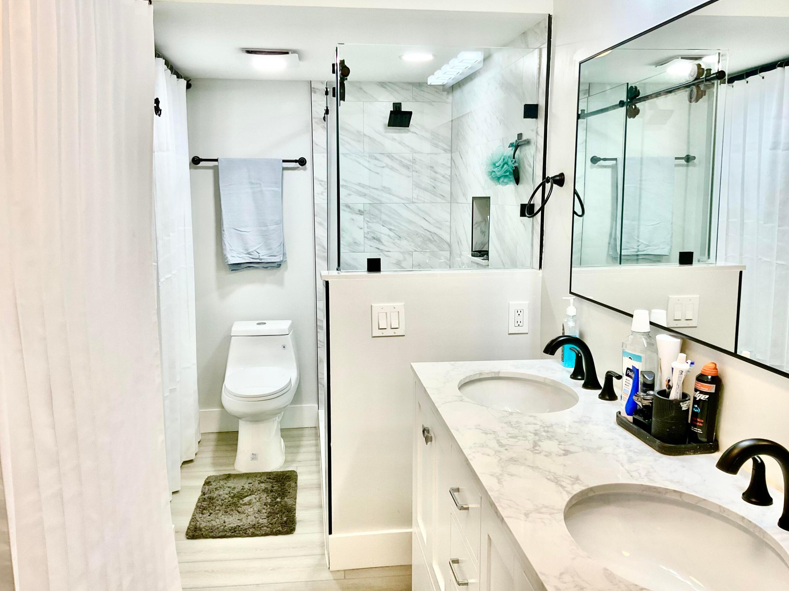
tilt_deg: -9.2
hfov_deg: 60.0
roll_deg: +0.2
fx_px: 684
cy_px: 294
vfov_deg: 46.8
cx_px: 385
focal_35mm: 30
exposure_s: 1/120
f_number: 1.8
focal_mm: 3
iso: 64
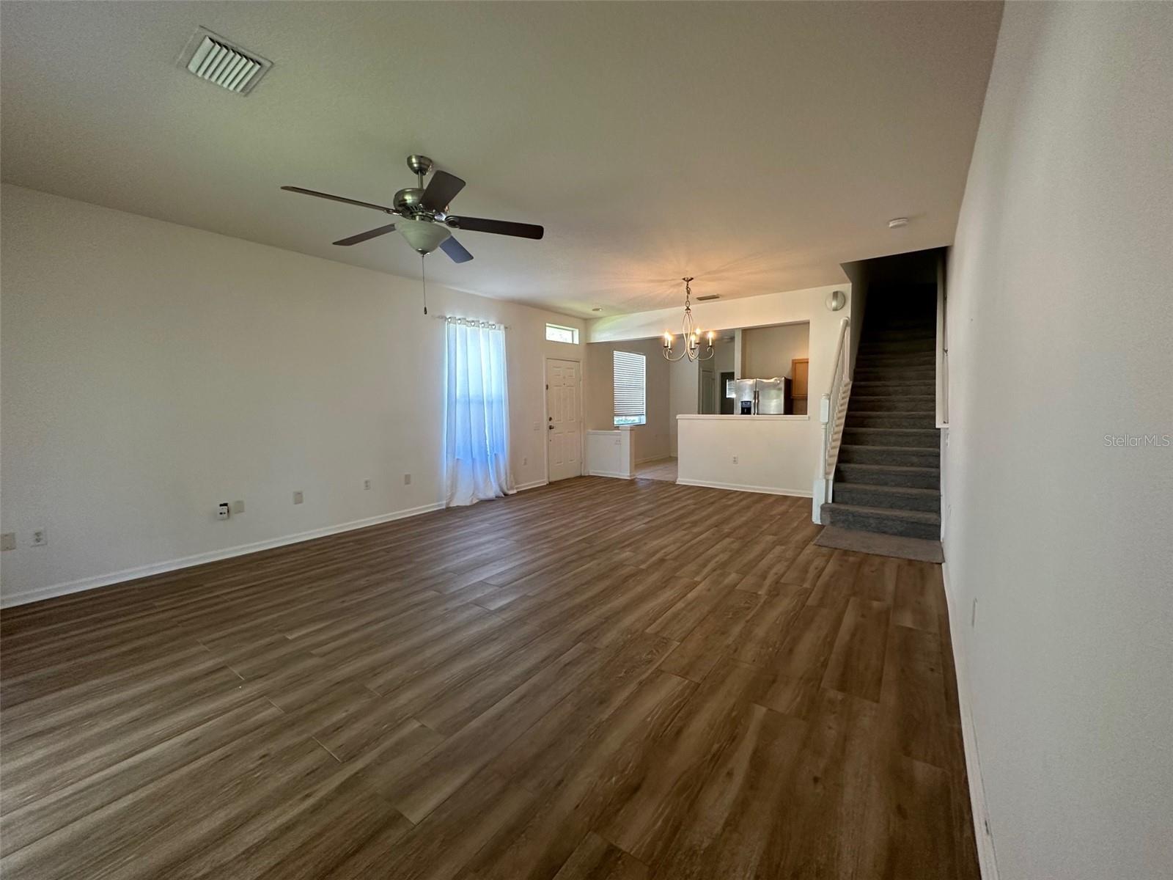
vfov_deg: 85.7
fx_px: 474
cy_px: 440
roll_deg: +1.4
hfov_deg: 102.1
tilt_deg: -3.7
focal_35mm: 14
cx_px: 586
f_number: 2.2
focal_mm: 2.22
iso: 200
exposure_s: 1/60
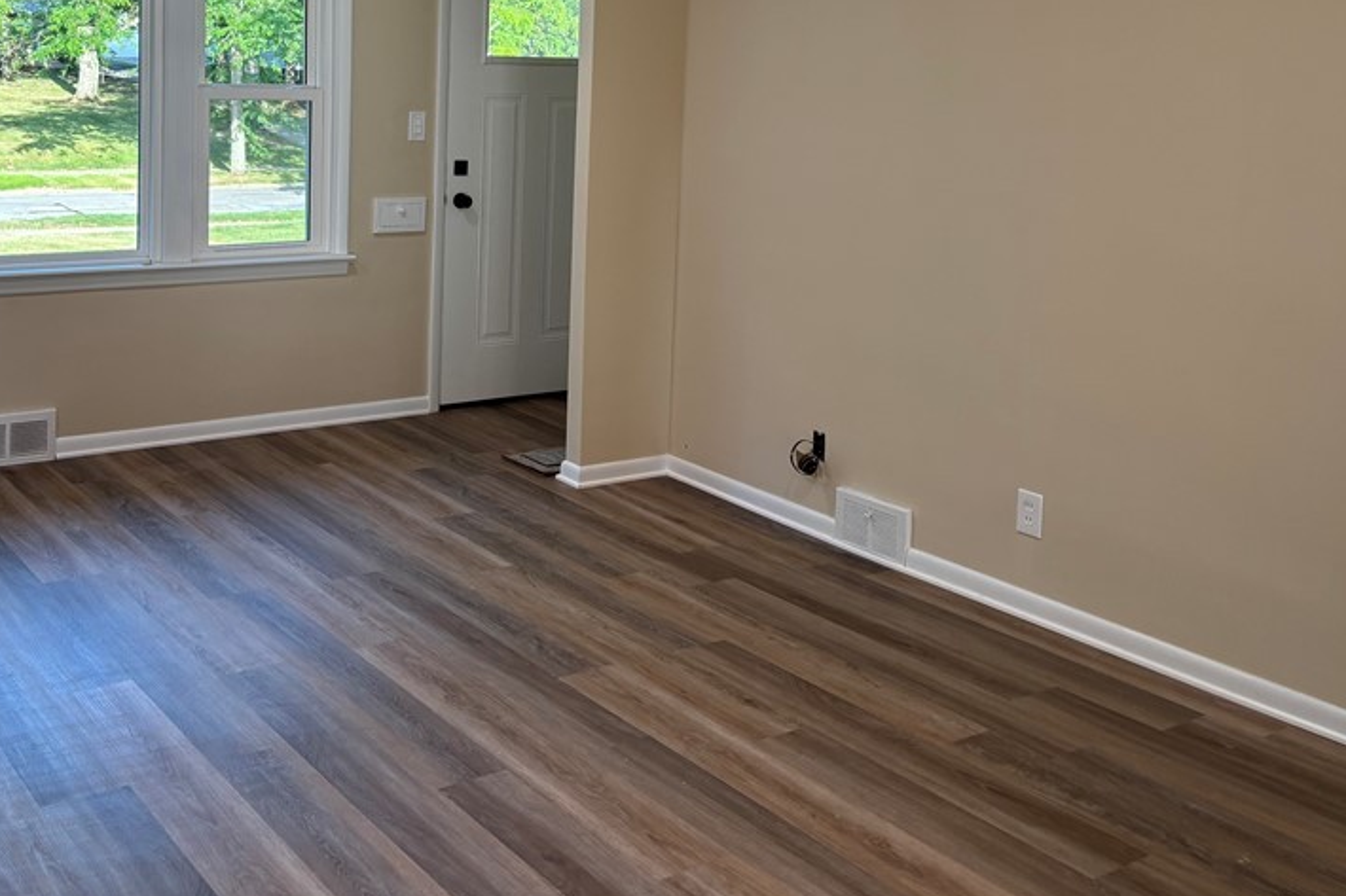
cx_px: 468
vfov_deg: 33.2
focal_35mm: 39
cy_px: 178
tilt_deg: -5.5
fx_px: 1458
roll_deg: -1.8
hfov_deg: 48.9
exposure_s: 1/150
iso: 64
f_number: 1.6
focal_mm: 5.96
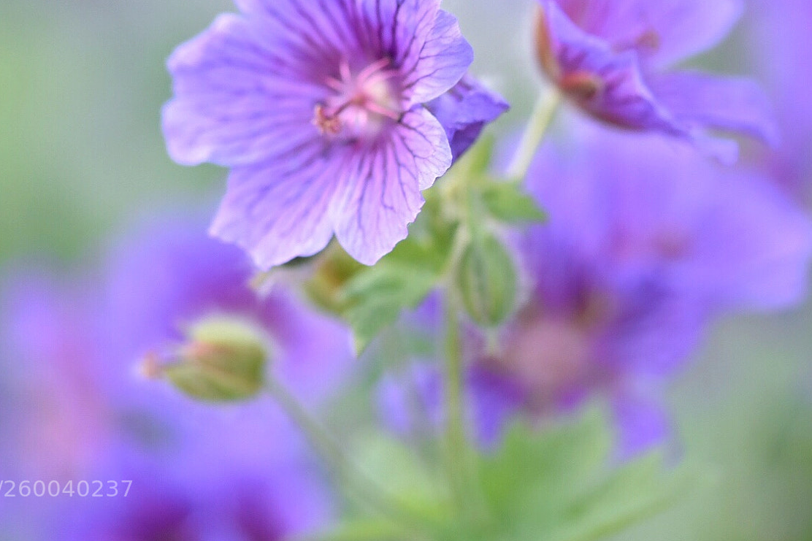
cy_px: 157
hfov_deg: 9.1
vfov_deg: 6.1
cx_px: 335
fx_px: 5113
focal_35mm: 227
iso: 1250
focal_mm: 105
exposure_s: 1/160
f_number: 3.3
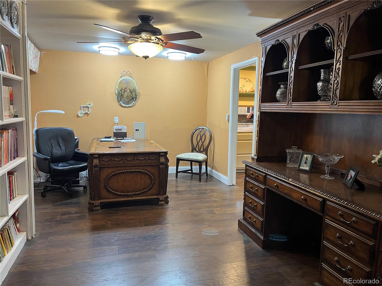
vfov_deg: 53.1
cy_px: 143
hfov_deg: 67.3
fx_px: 287
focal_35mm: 26
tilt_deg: -7.2
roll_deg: -1.1
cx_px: 191
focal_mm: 5.1
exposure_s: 1/60
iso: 200
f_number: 1.6
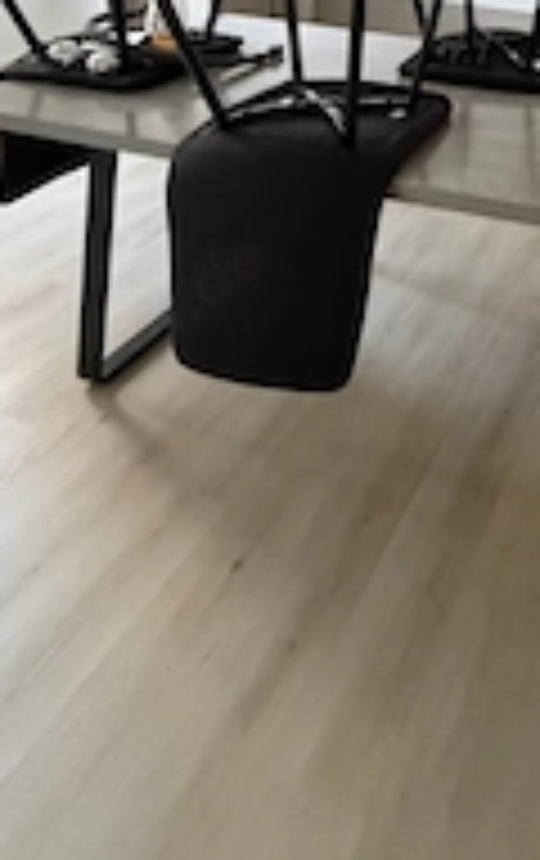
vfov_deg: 51.4
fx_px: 727
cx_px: 576
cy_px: 36
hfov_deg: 35.5
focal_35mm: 31
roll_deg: -3.3
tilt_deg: -15.3
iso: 800
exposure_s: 1/60
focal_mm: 2.22
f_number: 2.2
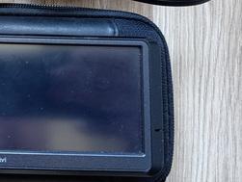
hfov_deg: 31.2
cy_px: 17
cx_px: -20
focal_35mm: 55
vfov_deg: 25.8
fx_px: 385
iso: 1250
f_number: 1.6
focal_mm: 6.14
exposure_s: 1/33.3
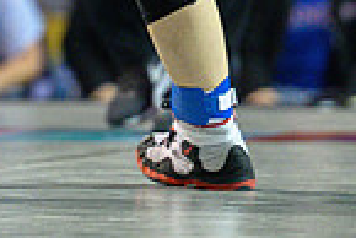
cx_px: -305
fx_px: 5900
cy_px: -145
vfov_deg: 2.3
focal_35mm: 596
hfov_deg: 3.4
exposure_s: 1/800
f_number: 2.8
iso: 4000
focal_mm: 120
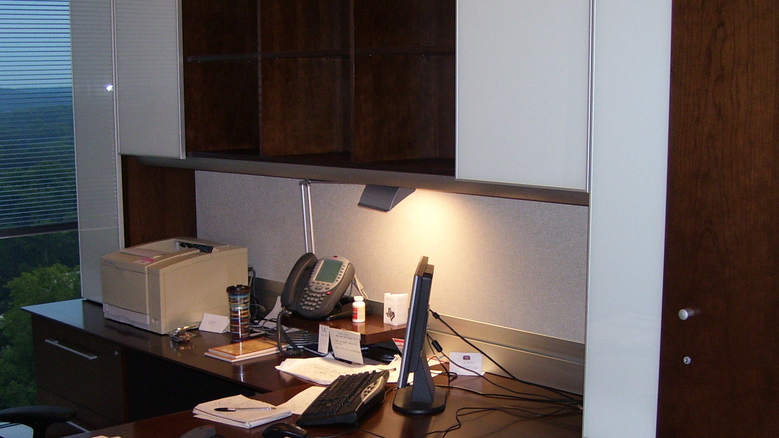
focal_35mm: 55
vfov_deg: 21.7
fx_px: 1136
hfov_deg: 37.8
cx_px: 359
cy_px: 314
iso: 125
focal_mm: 6
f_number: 2.7
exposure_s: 1/60
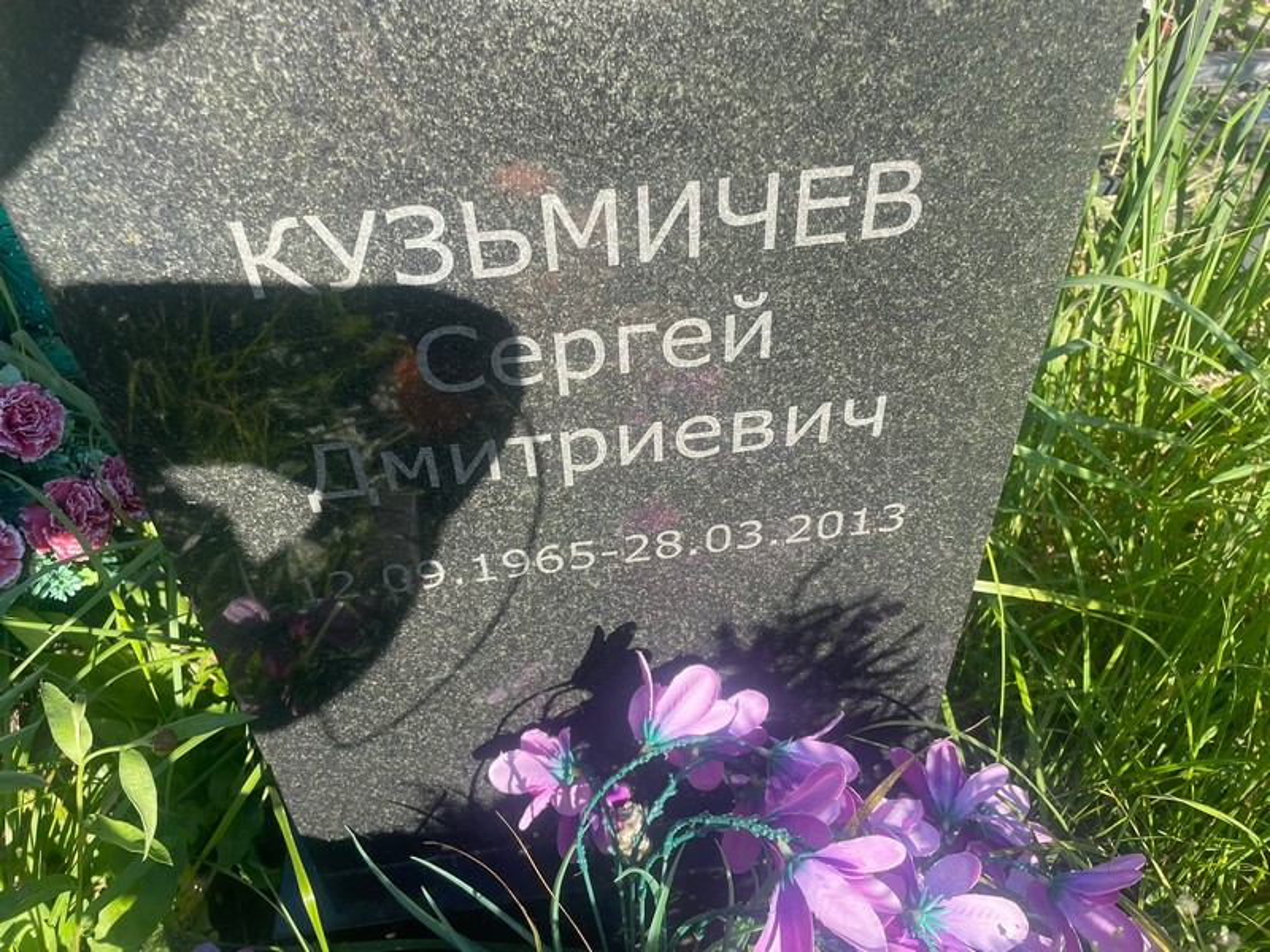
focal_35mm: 26
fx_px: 954
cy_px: 476
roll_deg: +0.2
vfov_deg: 53.1
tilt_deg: -39.1
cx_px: 635
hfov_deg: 67.3
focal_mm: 4.2
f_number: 1.6
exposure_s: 1/849
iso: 32
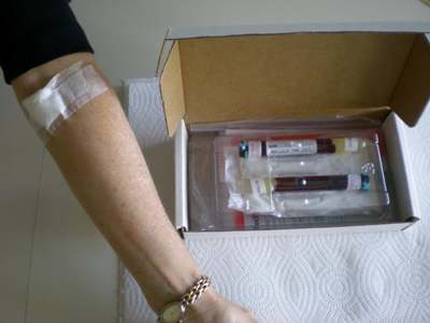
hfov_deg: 49.0
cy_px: 162
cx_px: 215
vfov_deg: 37.7
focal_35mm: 38
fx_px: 472
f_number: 3.1
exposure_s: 1/23.5
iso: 200
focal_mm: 6.3
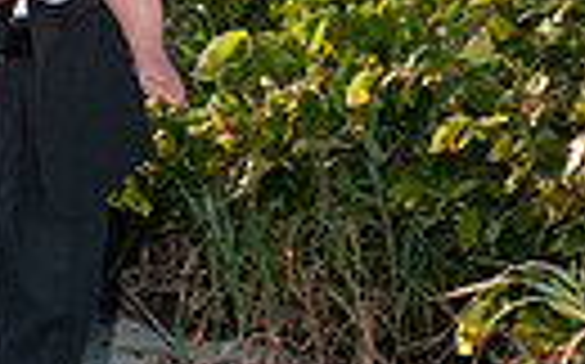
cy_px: 108
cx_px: 43
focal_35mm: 370
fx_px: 5894
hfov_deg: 5.7
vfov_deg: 3.5
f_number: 8
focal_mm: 70
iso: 100
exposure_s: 1/250
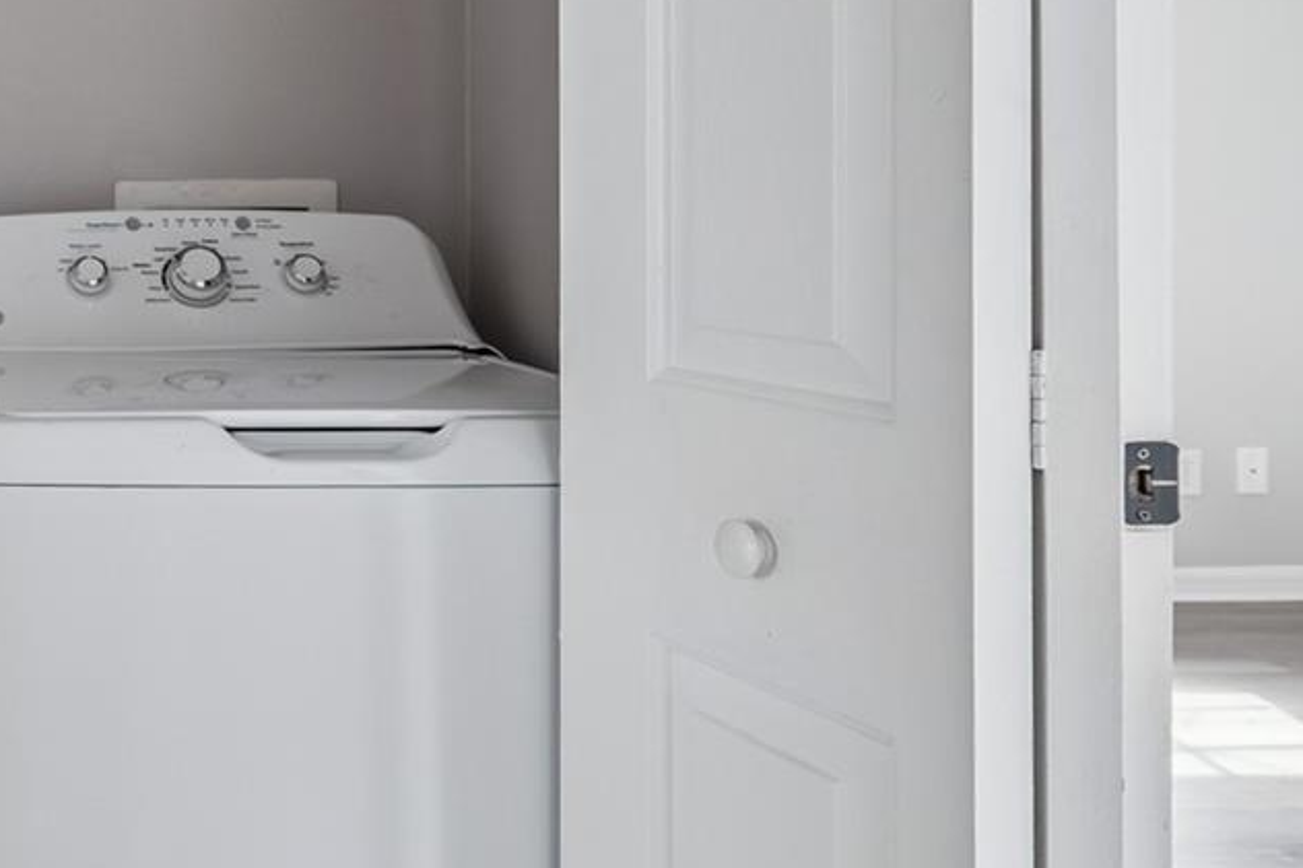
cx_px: -76
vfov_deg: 34.7
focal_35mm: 38
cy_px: 293
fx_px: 1375
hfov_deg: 41.9
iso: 100
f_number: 7.1
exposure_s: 1/2.5
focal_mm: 10
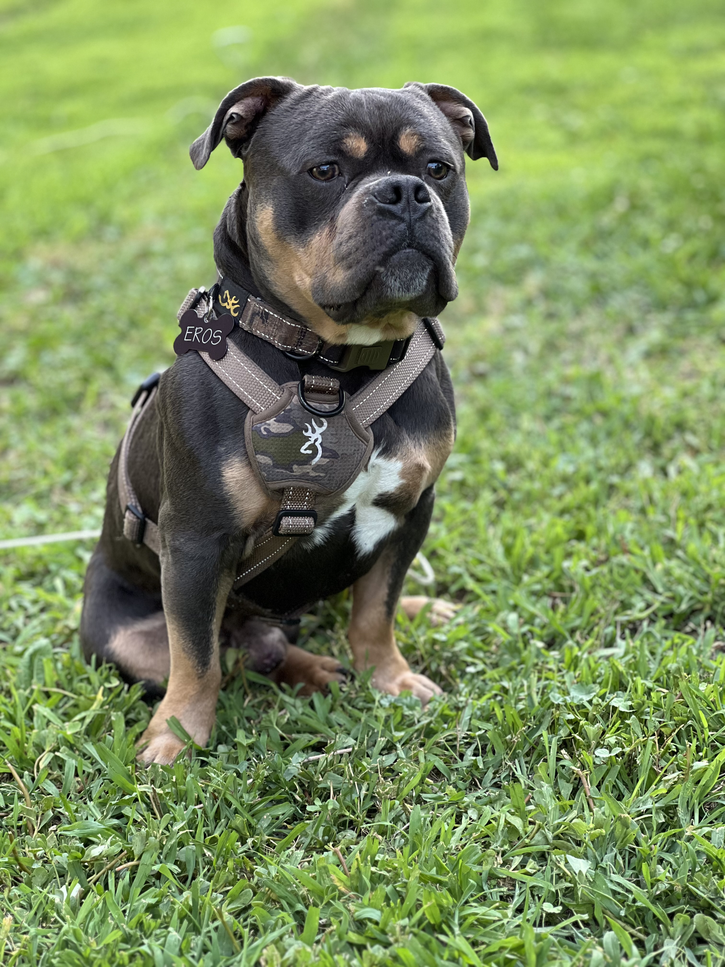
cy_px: 484
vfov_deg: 25.3
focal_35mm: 77
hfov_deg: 19.1
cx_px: 362
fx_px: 2150
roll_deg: +4.6
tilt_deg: -16.1
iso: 160
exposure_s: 1/121
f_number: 2.8
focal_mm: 9
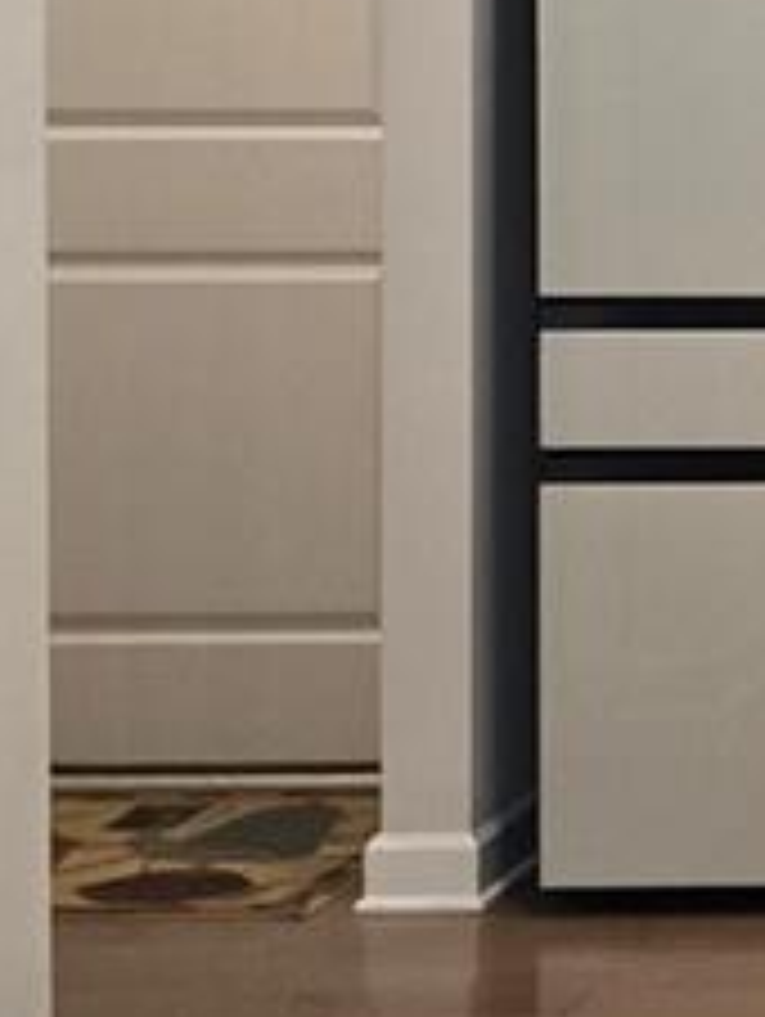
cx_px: 2259
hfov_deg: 8.2
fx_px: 4588
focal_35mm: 156
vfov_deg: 12.4
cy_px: -144
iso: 200
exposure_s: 1/120
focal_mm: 6.3
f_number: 1.7
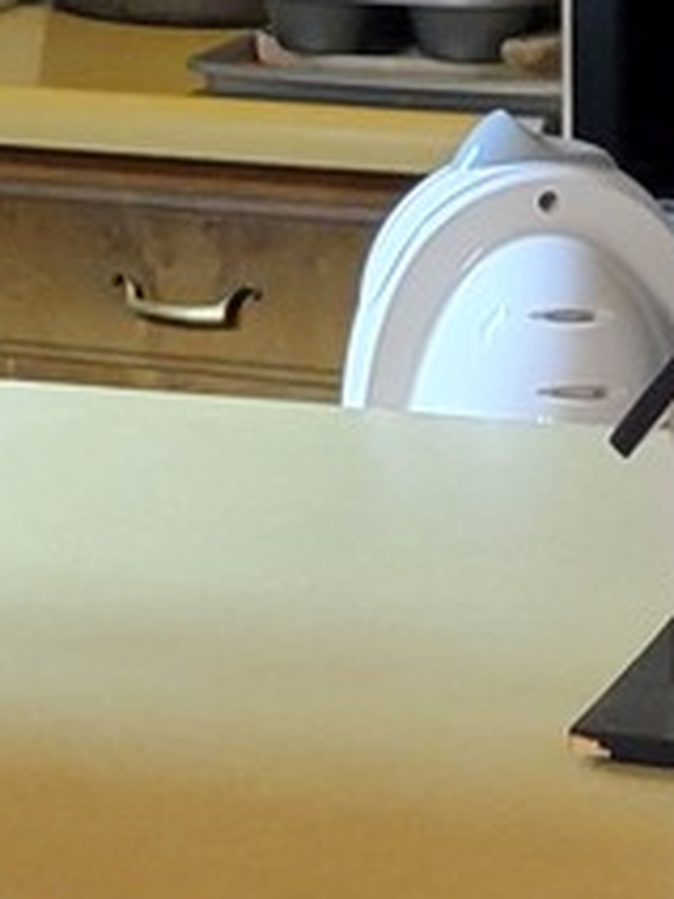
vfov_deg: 10.9
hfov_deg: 8.3
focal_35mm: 177
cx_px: -237
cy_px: -212
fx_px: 4595
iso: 200
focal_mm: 5.4
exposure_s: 1/40
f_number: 1.8
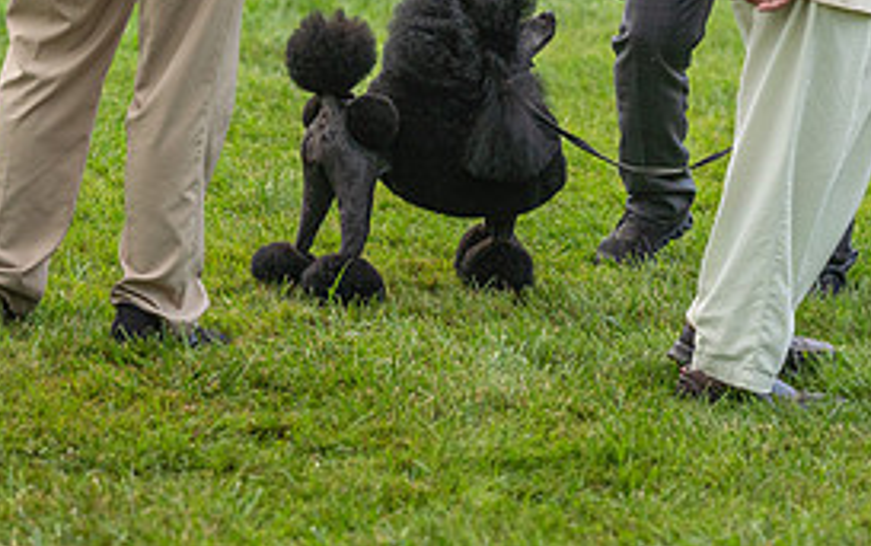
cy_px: -69
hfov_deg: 8.1
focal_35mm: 260
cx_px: 424
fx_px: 6176
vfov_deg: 5.0
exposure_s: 1/800
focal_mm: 120
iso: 1000
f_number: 3.2
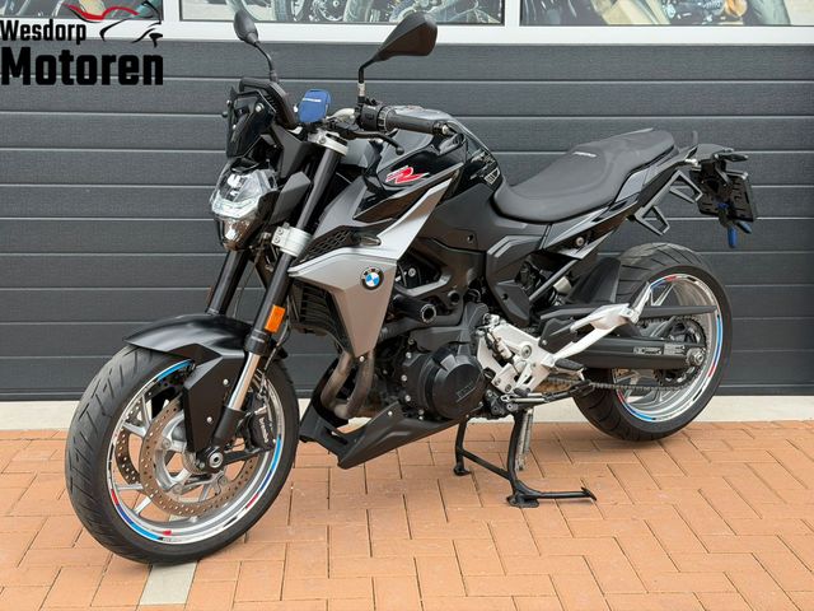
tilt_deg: -11.0
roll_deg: -0.2
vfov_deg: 30.3
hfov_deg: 39.7
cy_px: 306
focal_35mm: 48
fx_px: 1129
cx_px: 407
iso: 80
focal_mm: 6.76
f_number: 1.78
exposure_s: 1/1353
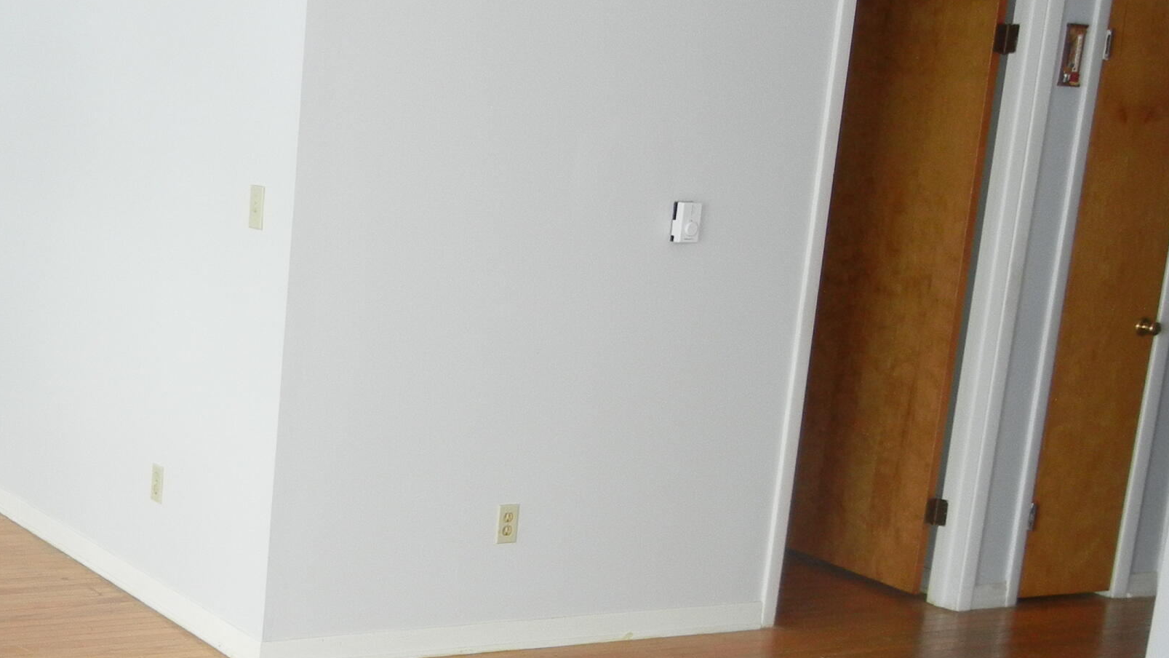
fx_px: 1891
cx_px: 141
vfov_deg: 19.6
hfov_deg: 32.8
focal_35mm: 61
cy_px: 506
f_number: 3.5
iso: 214
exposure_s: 1/30
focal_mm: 5.4
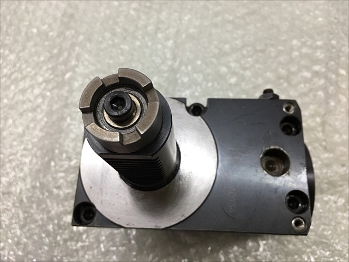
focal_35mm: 29
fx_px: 292
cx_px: 174
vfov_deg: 48.2
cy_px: 131
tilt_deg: -69.5
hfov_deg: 61.7
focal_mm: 4.15
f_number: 2.2
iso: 32
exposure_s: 1/120
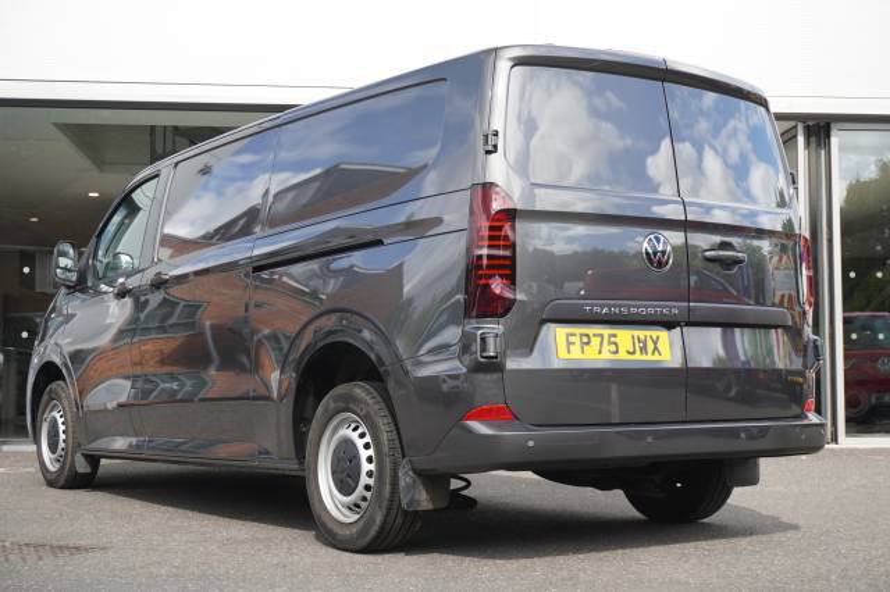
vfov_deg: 25.7
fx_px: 1297
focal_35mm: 52
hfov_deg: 37.9
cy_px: 296
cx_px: 445
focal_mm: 35
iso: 100
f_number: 5.6
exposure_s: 1/60
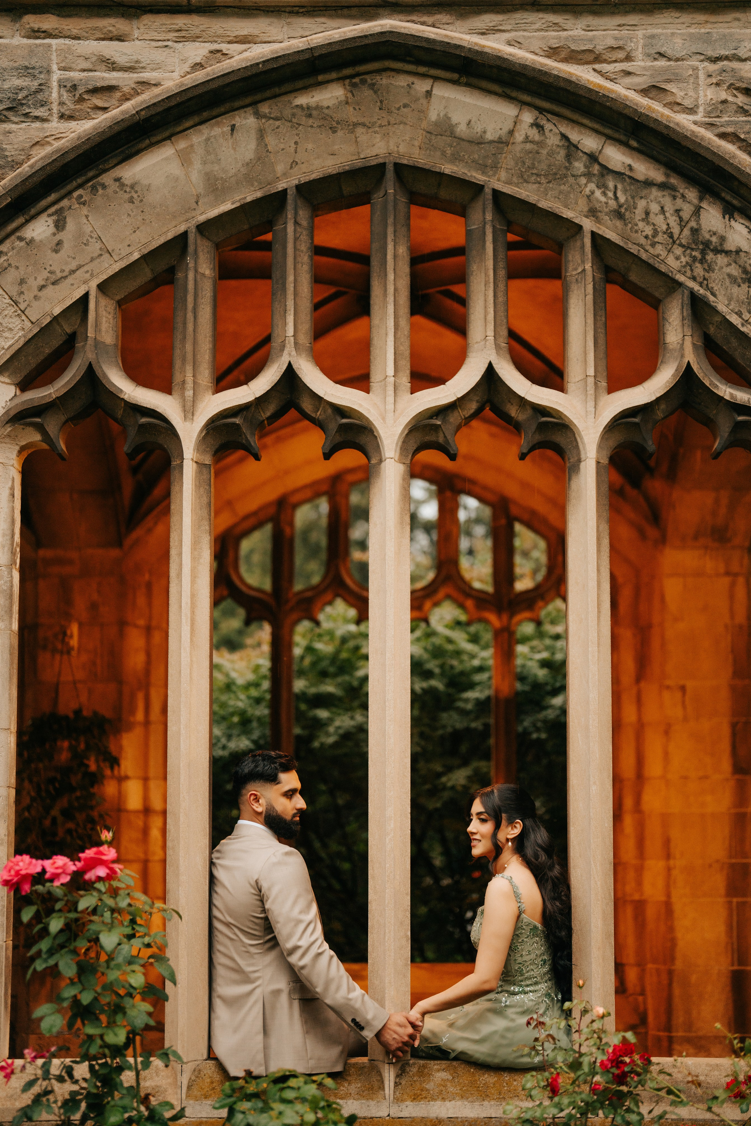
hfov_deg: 26.5
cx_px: 378
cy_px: 558
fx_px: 1596
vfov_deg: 38.9
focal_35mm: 51
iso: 640
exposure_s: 1/160
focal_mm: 50
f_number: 1.2
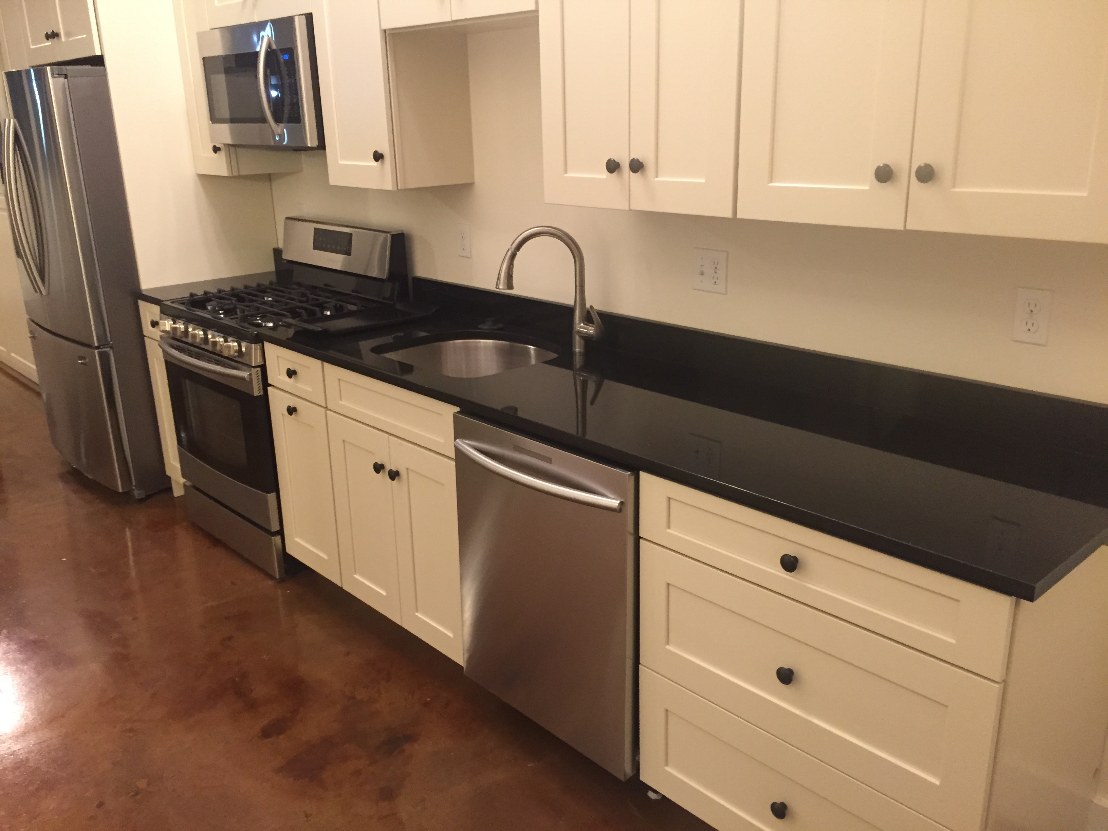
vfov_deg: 48.2
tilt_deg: -18.4
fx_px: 928
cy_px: 416
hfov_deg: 61.7
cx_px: 554
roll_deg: +1.7
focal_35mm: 29
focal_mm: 4.15
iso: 250
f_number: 2.2
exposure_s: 1/17
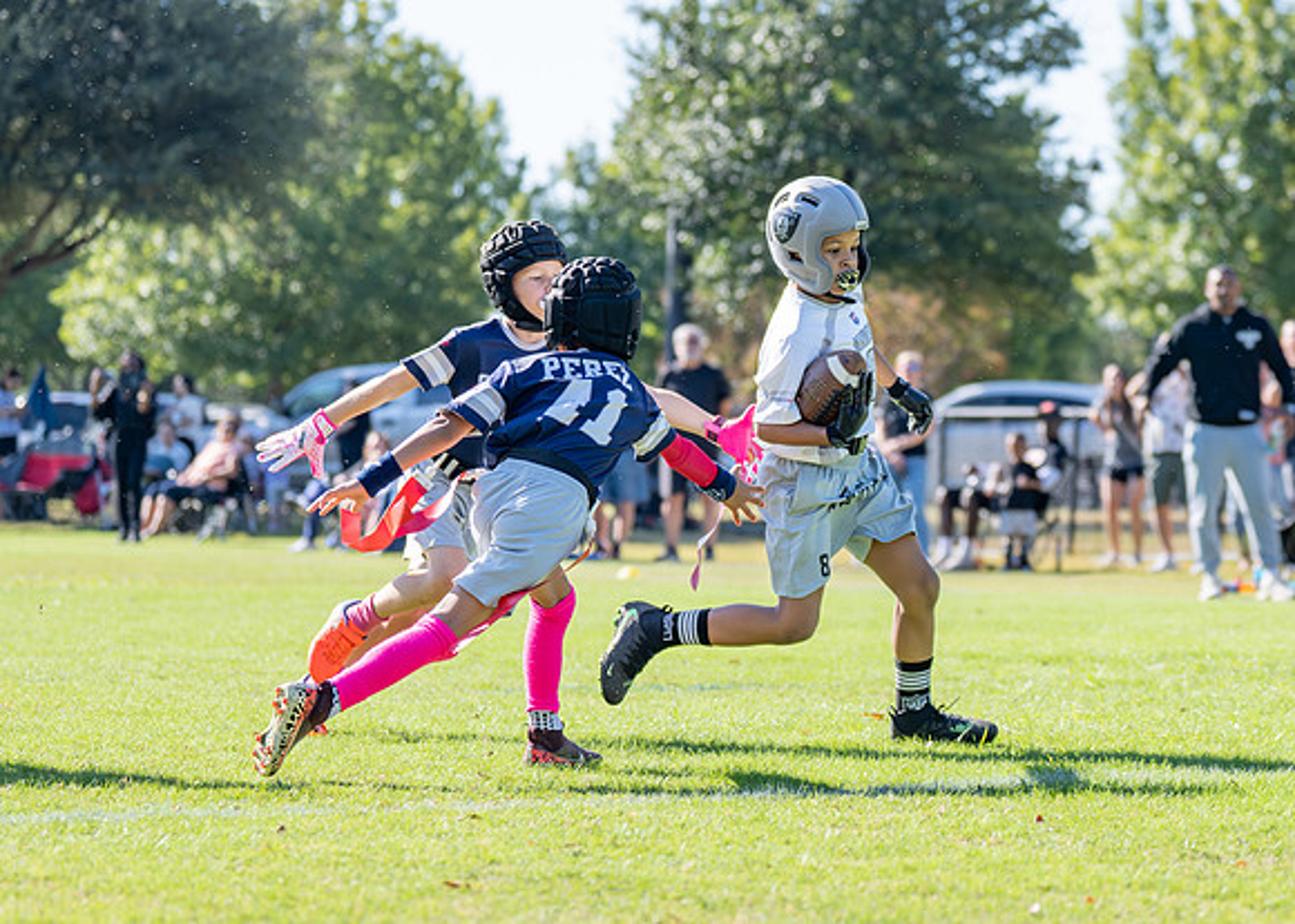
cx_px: 875
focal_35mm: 143
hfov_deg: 14.0
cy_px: 417
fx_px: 5276
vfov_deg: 10.0
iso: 250
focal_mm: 80
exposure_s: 1/2500
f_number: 2.8
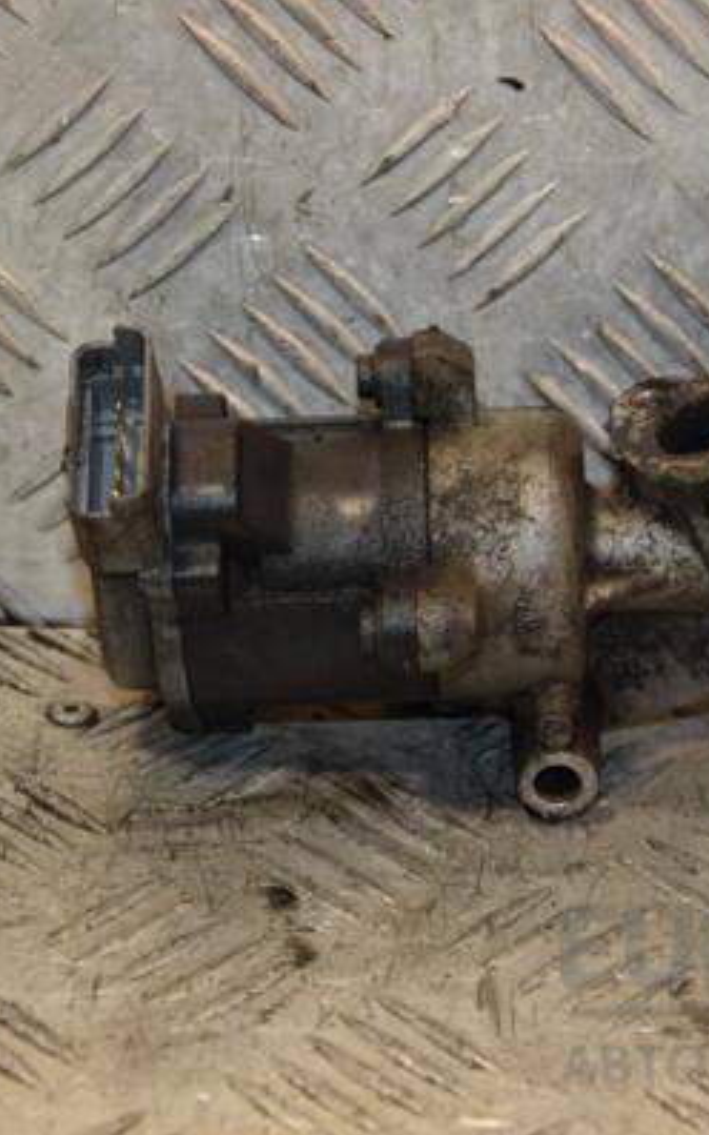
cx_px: 506
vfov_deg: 18.8
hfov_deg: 11.8
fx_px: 3433
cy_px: 566
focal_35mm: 111
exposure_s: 1/200
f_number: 5.6
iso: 800
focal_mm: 48
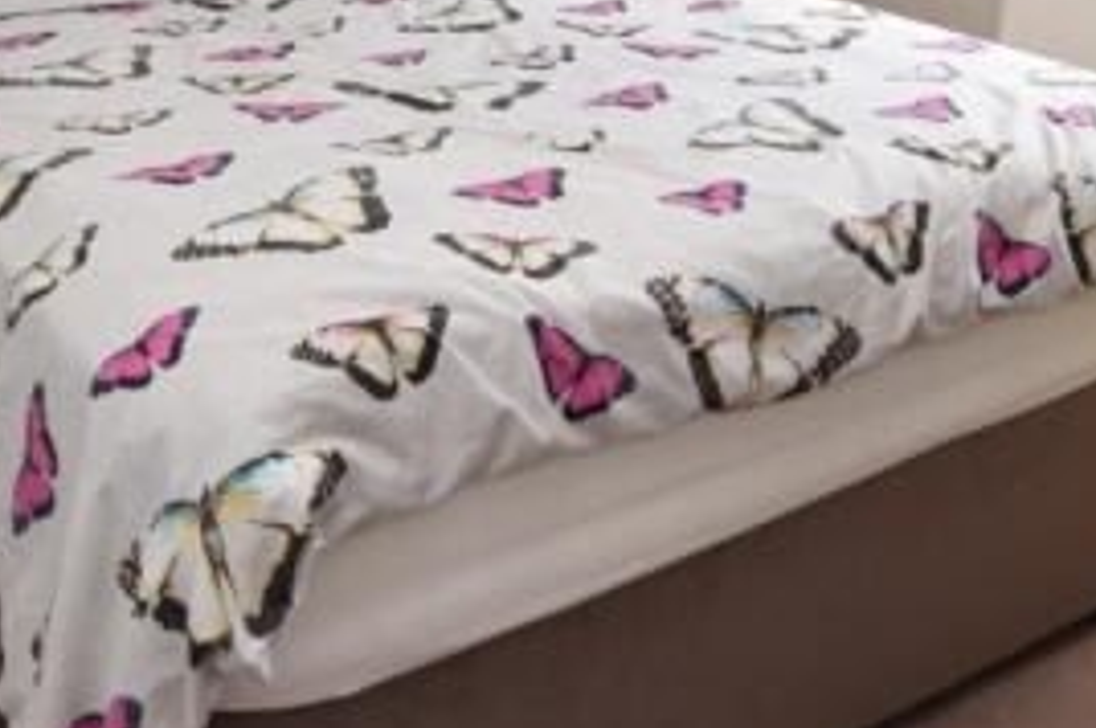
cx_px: 389
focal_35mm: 44
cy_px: -22
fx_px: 1338
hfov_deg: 44.1
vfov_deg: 28.3
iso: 320
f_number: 5.6
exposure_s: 1/125
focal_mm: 12
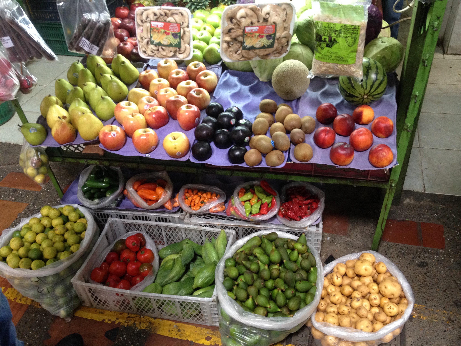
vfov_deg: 40.7
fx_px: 466
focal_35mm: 35
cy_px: 173
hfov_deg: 52.6
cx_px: 230
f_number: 2.4
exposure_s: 1/20
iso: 200
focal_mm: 4.28
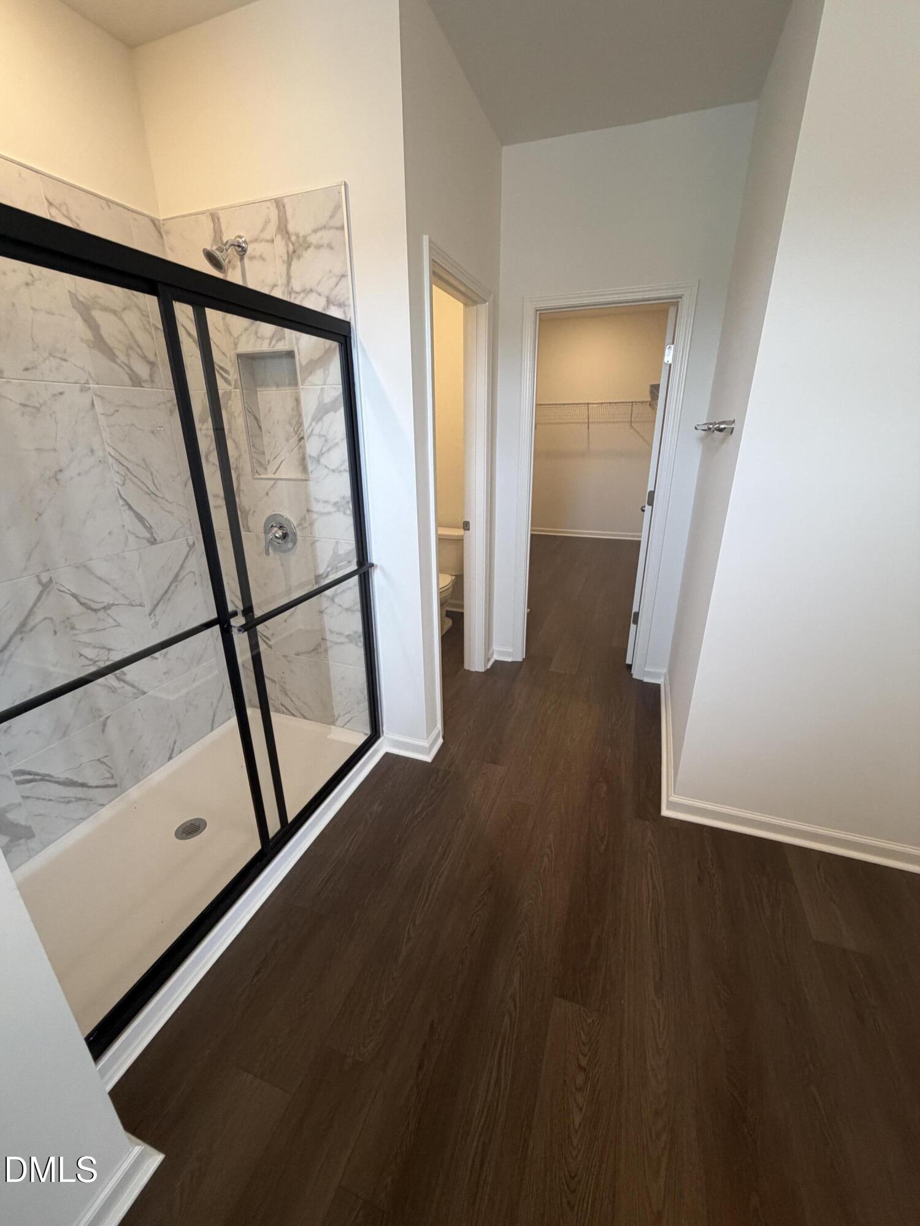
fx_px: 496
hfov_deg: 85.7
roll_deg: +0.7
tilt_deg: -19.6
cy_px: 613
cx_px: 460
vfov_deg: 102.1
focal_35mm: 14
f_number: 2.2
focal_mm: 2.22
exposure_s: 1/120
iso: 250
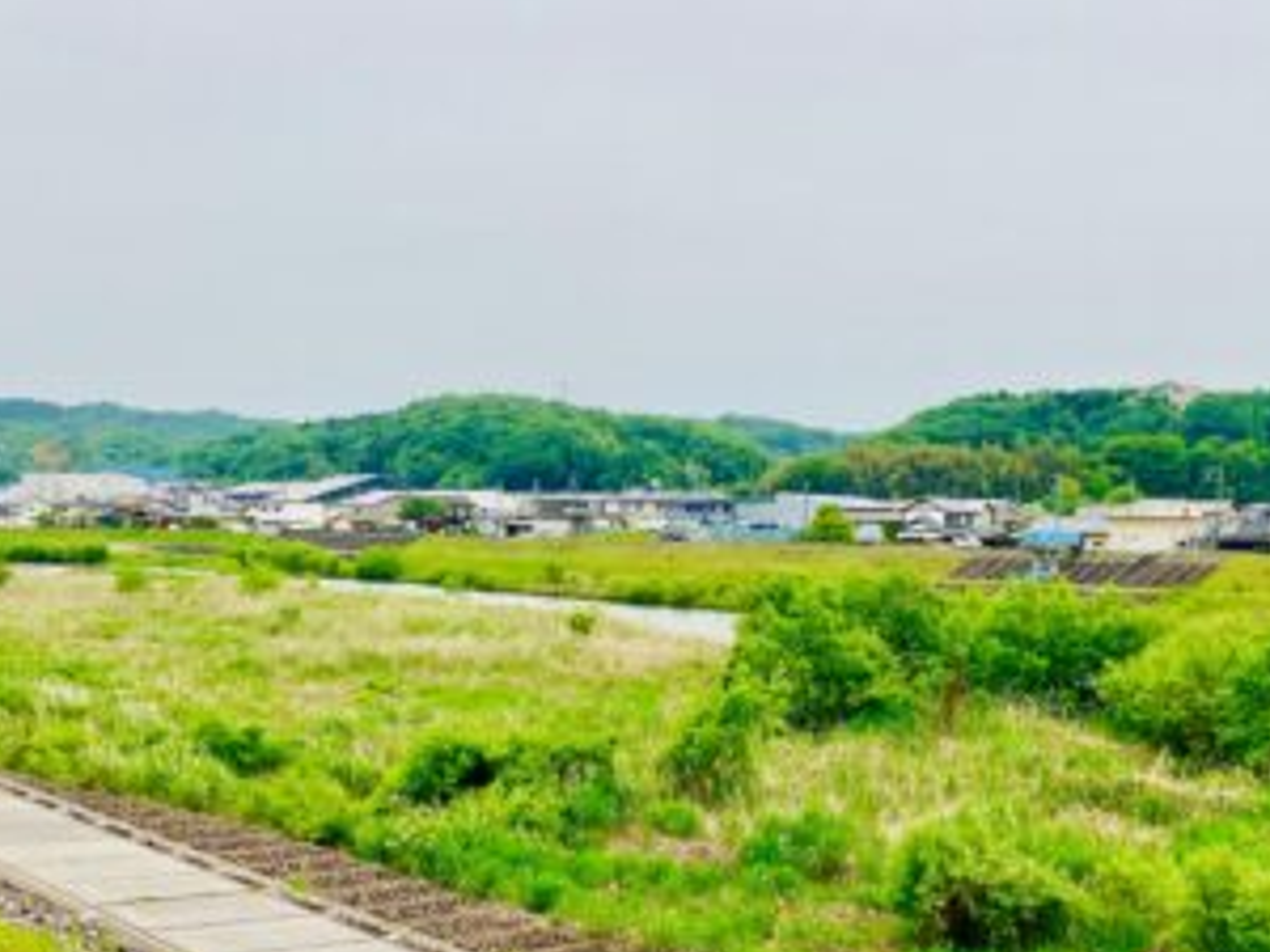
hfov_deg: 44.7
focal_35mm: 42
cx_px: 715
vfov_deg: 34.2
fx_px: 1541
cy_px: 580
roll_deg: +1.6
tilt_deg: -0.2
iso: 20
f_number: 1.8
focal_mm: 3.99
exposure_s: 1/3205
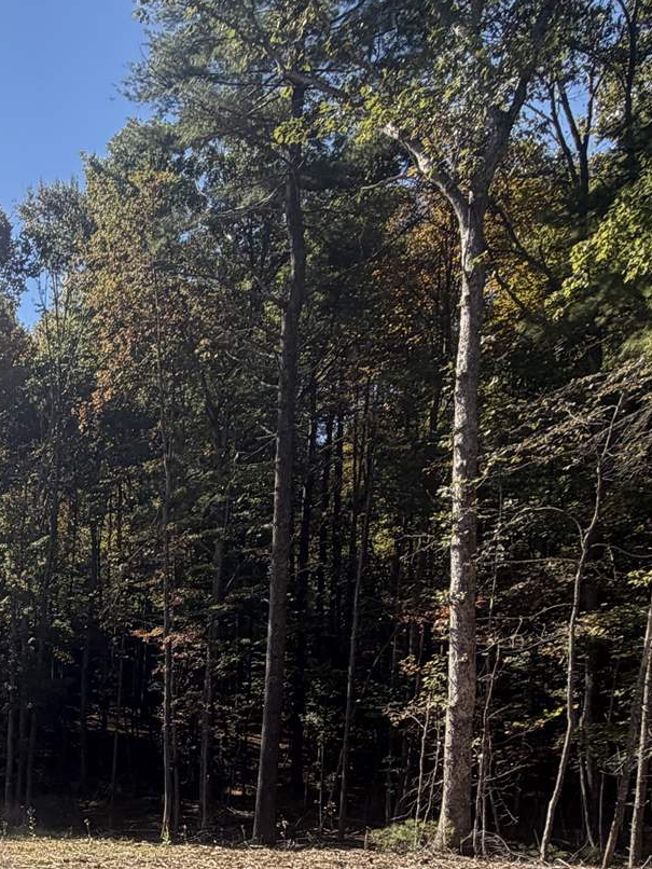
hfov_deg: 29.9
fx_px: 1004
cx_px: -162
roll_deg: +1.1
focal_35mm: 40
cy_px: 852
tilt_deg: -10.5
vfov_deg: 41.3
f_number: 2.2
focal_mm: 2.22
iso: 40
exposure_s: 1/770
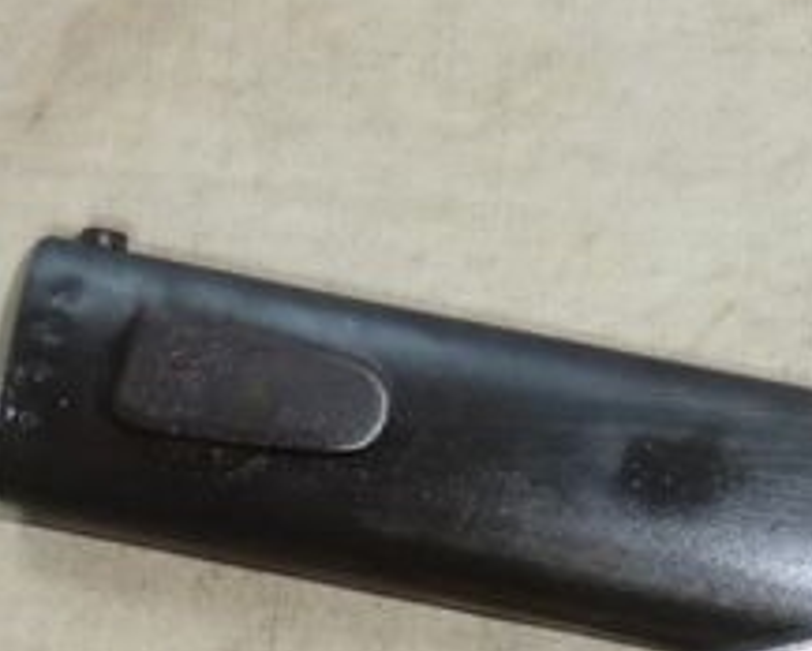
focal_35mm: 108
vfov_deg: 13.9
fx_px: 2598
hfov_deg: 17.4
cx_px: 786
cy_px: 767
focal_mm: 4.3
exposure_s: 1/4
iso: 100
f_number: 3.3
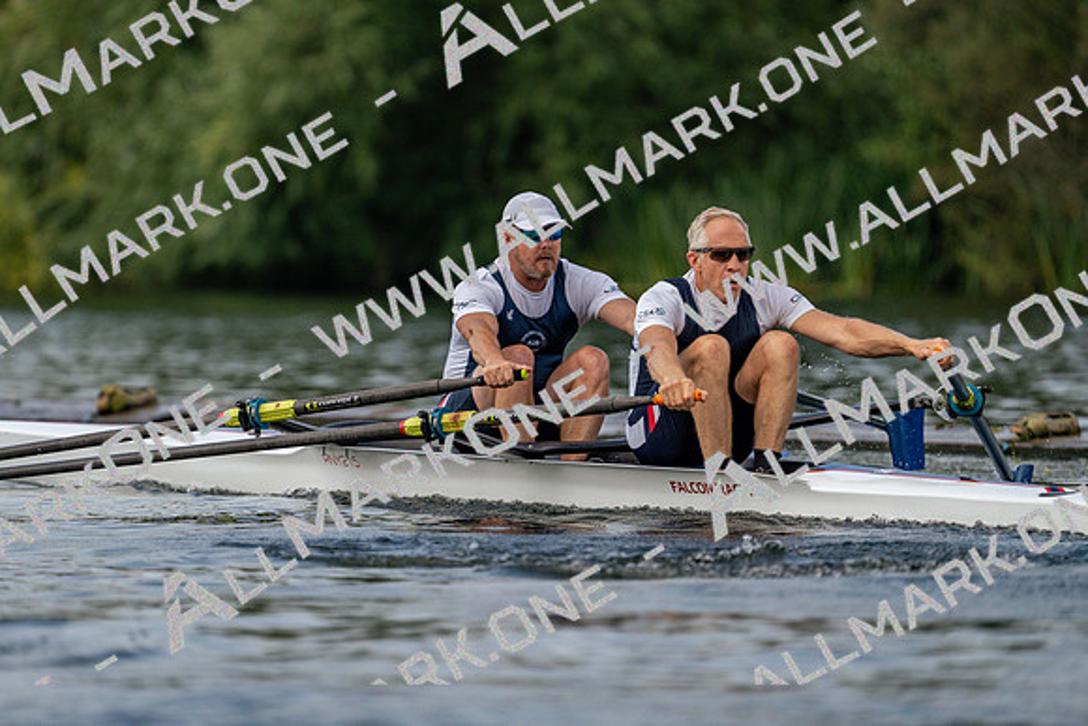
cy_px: 363
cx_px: 544
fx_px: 15839
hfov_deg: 3.9
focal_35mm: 524
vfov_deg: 2.6
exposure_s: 1/1600
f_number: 6.3
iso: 400
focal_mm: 524
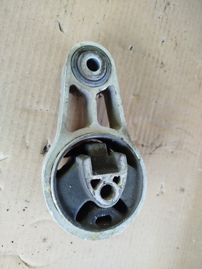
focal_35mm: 24
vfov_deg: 71.6
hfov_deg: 56.8
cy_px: 134
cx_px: 101
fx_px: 187
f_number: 1.7
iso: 400
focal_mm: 5.31
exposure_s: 1/33
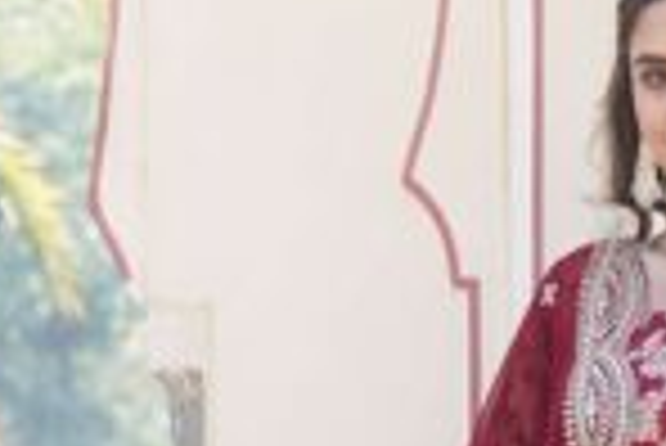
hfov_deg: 5.3
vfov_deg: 3.6
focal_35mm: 387
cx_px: 657
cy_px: 570
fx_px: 7166
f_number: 5
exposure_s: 1/500
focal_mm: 85
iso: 800
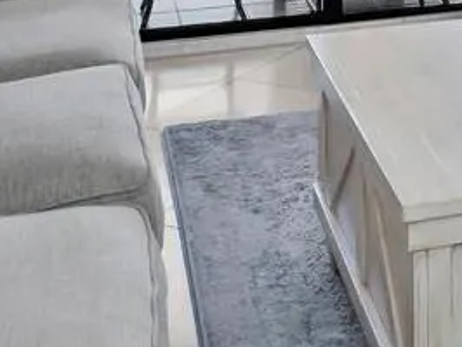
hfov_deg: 21.8
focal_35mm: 84
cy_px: -371
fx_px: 1122
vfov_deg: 14.3
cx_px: 526
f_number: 11
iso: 400
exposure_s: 1/10
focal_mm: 7
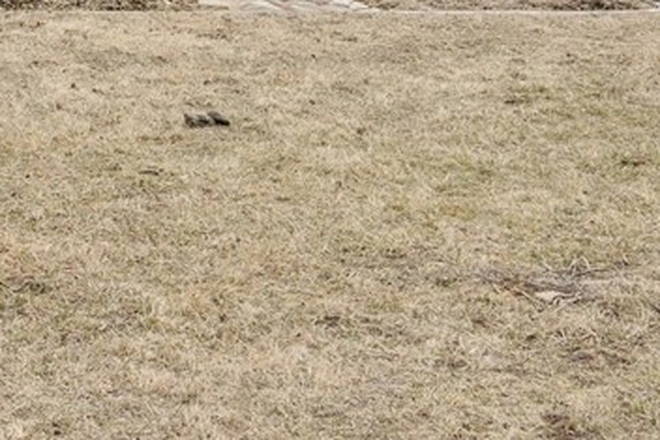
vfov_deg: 11.7
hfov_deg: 17.7
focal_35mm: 106
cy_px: -413
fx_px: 1944
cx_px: -263
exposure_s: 1/640
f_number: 8
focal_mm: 22
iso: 400
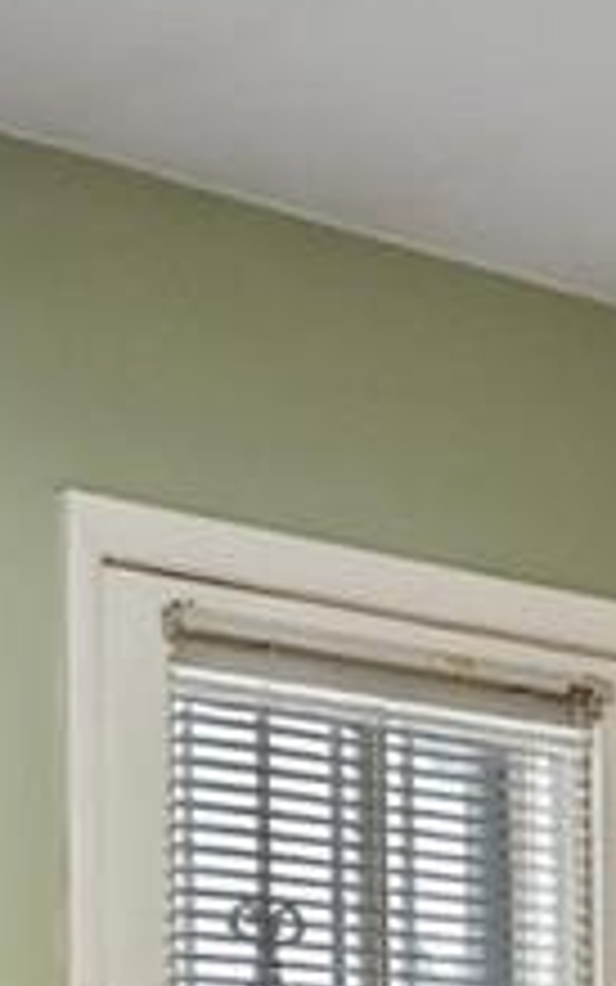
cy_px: 1393
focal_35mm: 119
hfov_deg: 10.4
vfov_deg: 16.3
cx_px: -486
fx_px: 3194
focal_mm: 16
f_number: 8
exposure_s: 1/250
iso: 400
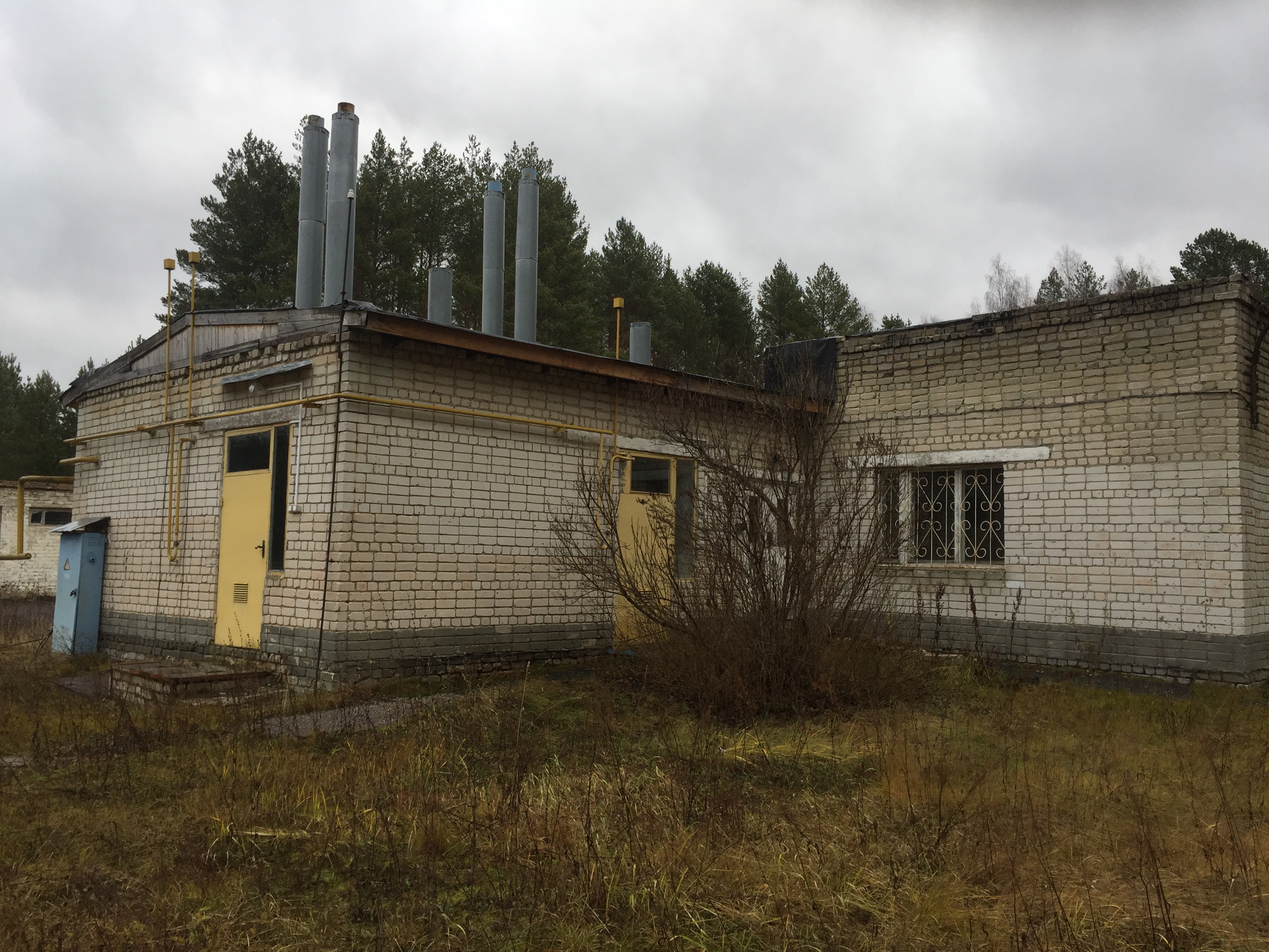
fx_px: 1063
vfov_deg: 48.2
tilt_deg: +5.3
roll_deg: -1.9
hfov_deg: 61.7
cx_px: 634
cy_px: 476
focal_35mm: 29
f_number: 2.2
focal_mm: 4.15
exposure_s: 1/391
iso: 32
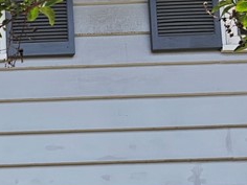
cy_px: 349
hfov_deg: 16.6
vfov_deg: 13.1
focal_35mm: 100
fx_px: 714
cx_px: -190
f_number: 1.7
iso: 16
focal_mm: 6.3
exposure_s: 1/514
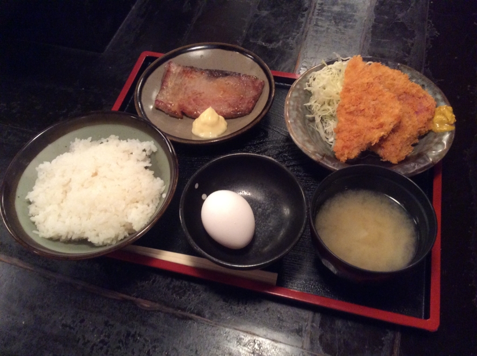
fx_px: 440
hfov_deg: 56.9
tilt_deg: -56.4
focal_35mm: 32
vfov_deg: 44.1
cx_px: 238
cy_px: 178
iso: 250
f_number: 2.4
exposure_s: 1/24
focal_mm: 3.3
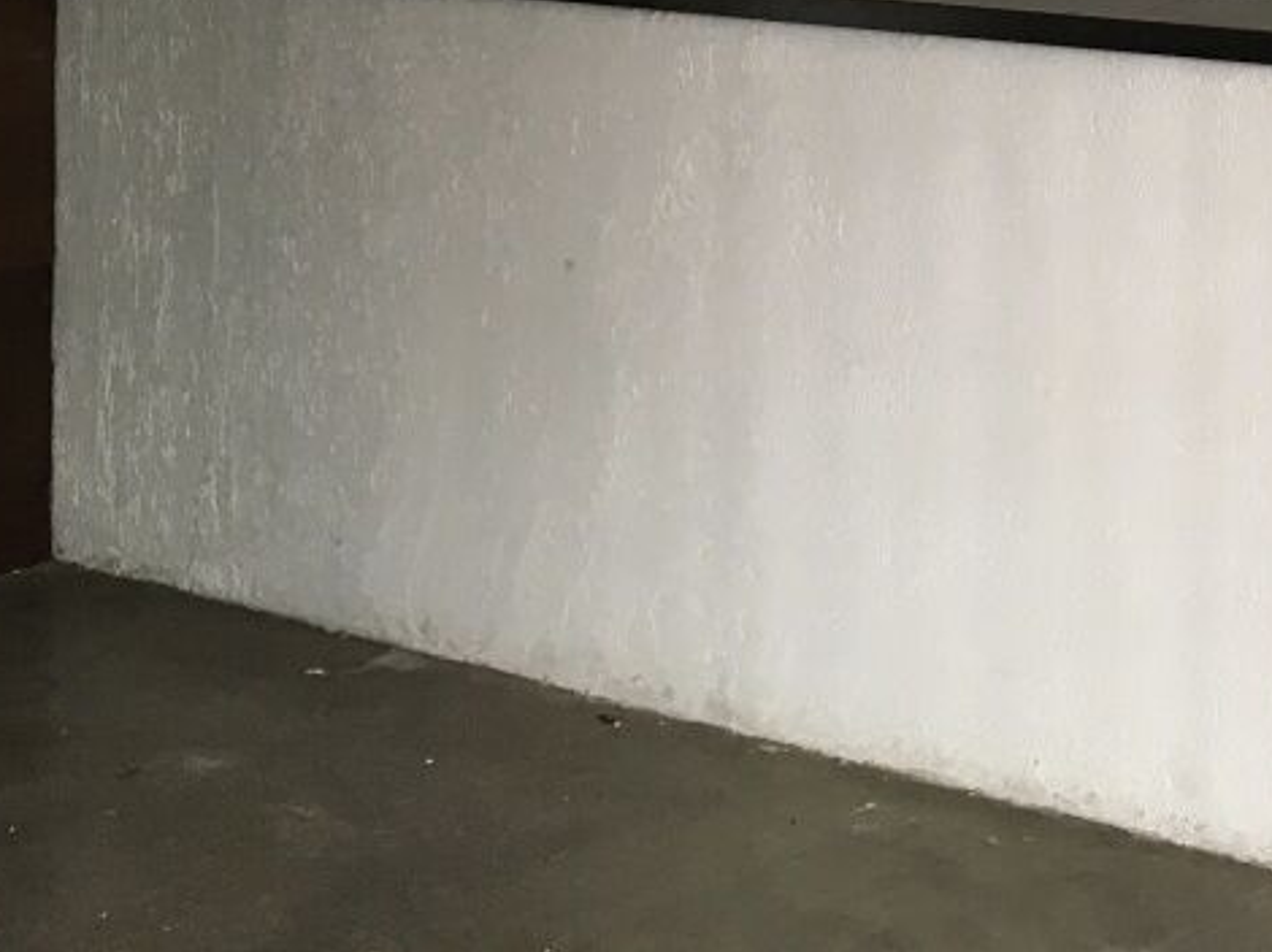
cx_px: 1651
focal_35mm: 79
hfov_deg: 22.2
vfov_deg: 17.4
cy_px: -322
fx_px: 2901
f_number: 2.2
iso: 32
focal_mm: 4.15
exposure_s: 1/30
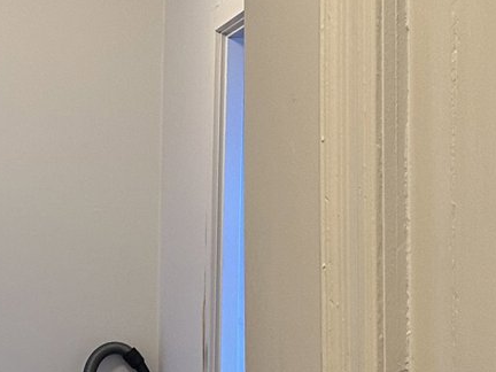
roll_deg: -0.3
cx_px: -135
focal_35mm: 111
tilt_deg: -2.7
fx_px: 1590
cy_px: 354
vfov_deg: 13.2
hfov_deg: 16.8
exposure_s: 1/100
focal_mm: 6.86
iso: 200
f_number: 1.78
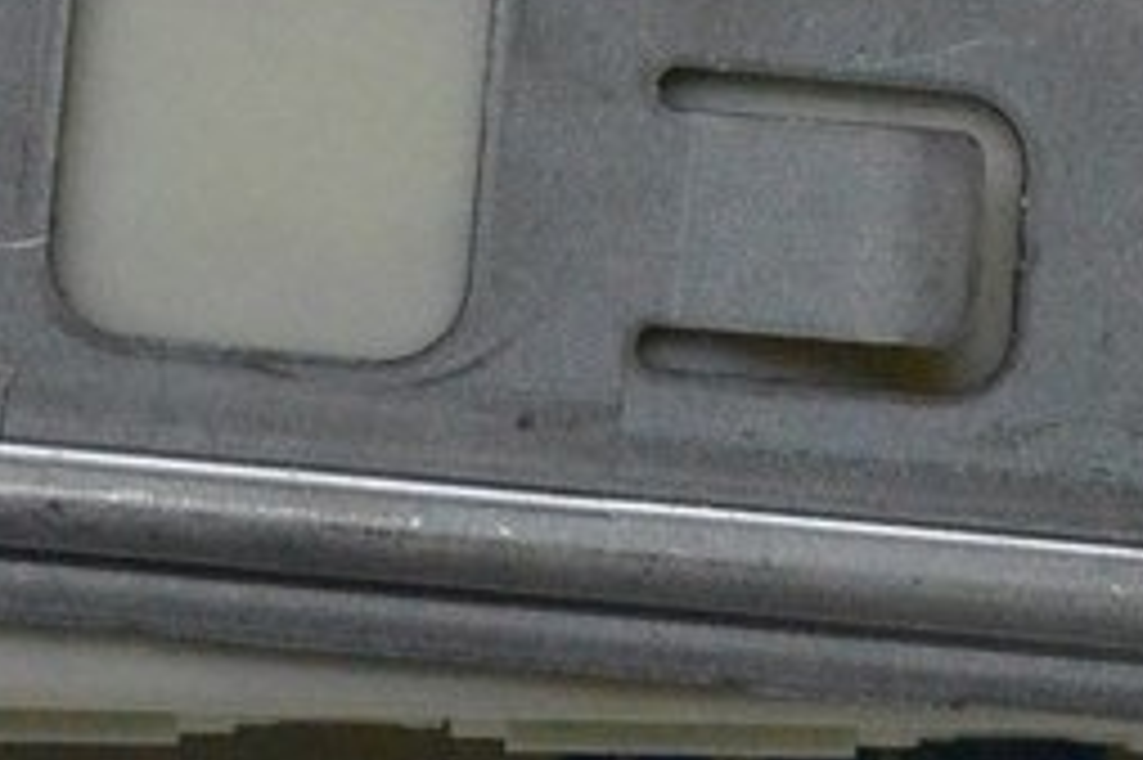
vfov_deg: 9.8
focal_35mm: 139
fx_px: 4411
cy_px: 101
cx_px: 279
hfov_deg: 14.7
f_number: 10
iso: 6400
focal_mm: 23
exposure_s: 1/400
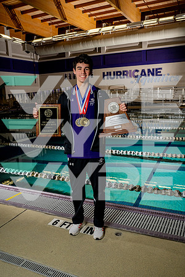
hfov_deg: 41.1
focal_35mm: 32
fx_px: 247
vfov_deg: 58.7
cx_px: 92
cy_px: 138
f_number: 8
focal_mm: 32
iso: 400
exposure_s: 1/250
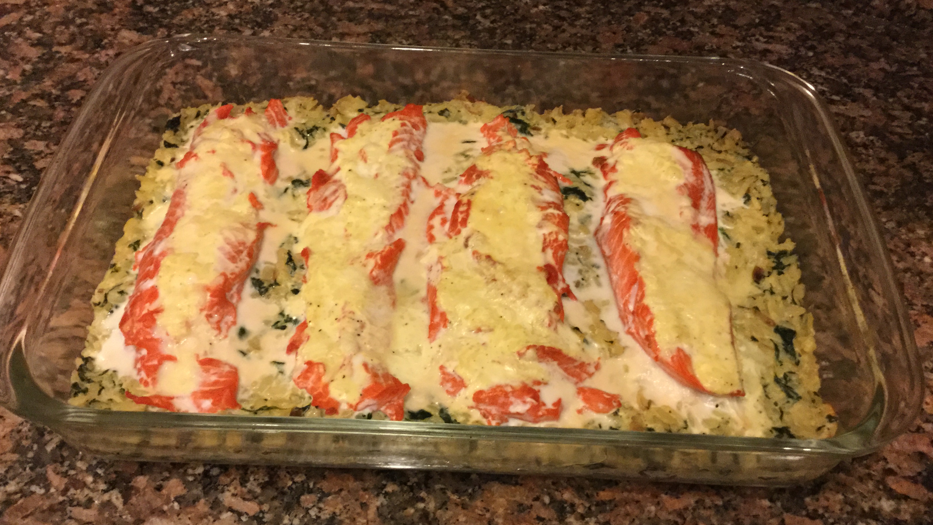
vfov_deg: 34.6
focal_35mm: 34
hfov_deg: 58.0
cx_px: 465
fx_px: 841
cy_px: 289
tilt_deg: -51.7
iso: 200
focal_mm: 3.3
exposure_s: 1/20
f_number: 2.4
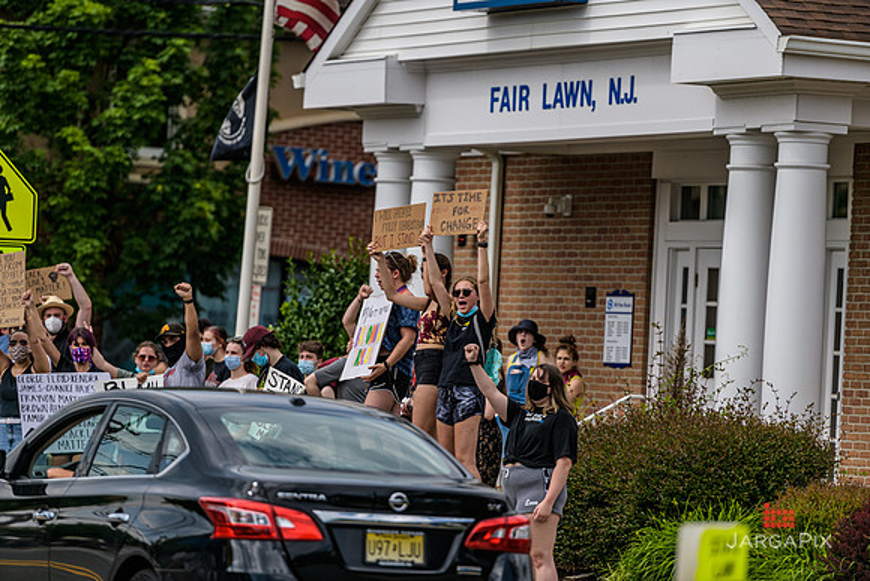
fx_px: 4834
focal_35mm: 200
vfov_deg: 6.9
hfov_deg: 10.3
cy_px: 290
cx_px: 435
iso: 200
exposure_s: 1/4000
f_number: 3.2
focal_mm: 200
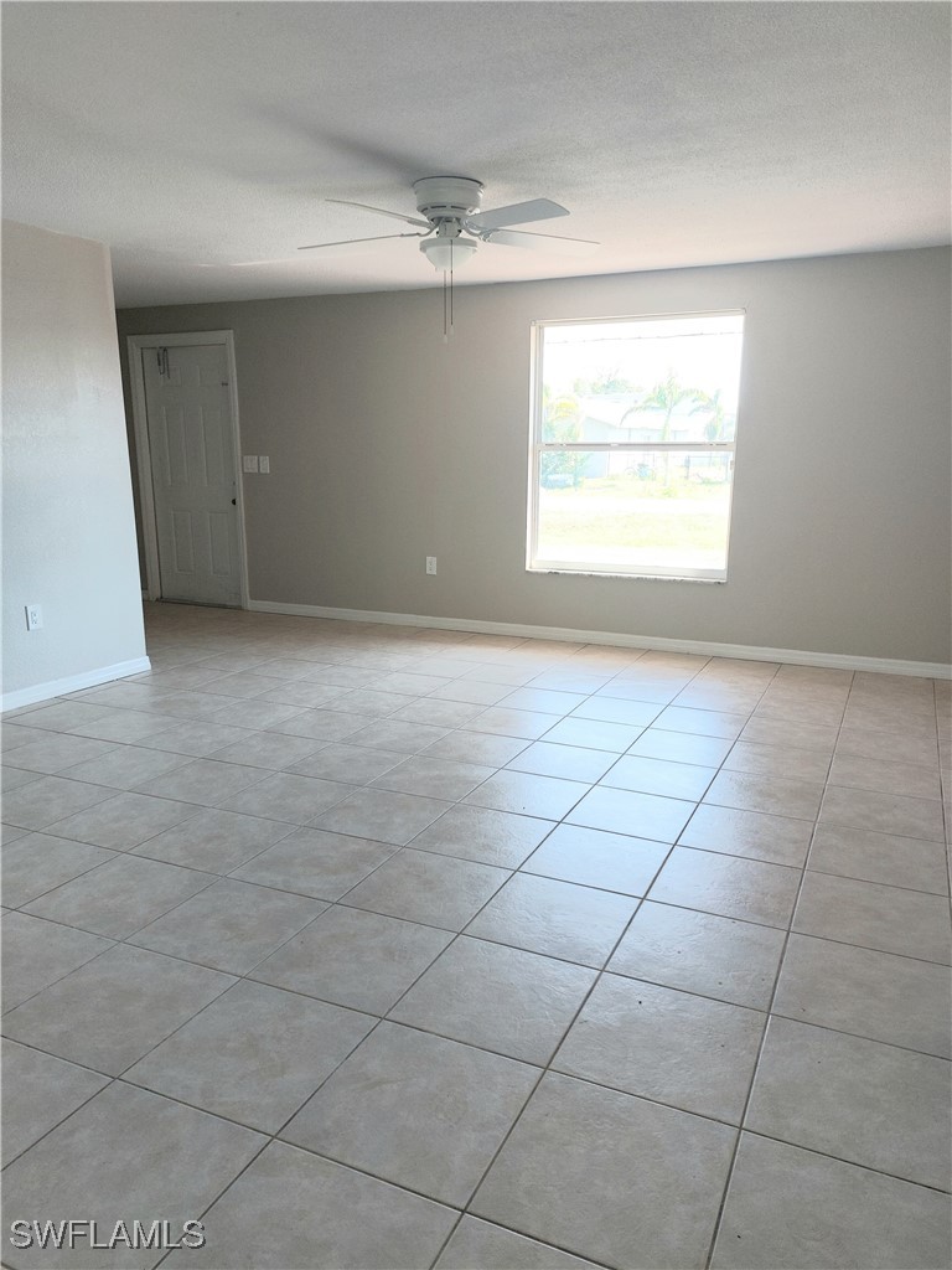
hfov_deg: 56.8
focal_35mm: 24
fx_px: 880
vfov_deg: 71.6
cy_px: 635
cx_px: 476
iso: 32
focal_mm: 5.23
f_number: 1.8
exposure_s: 1/120
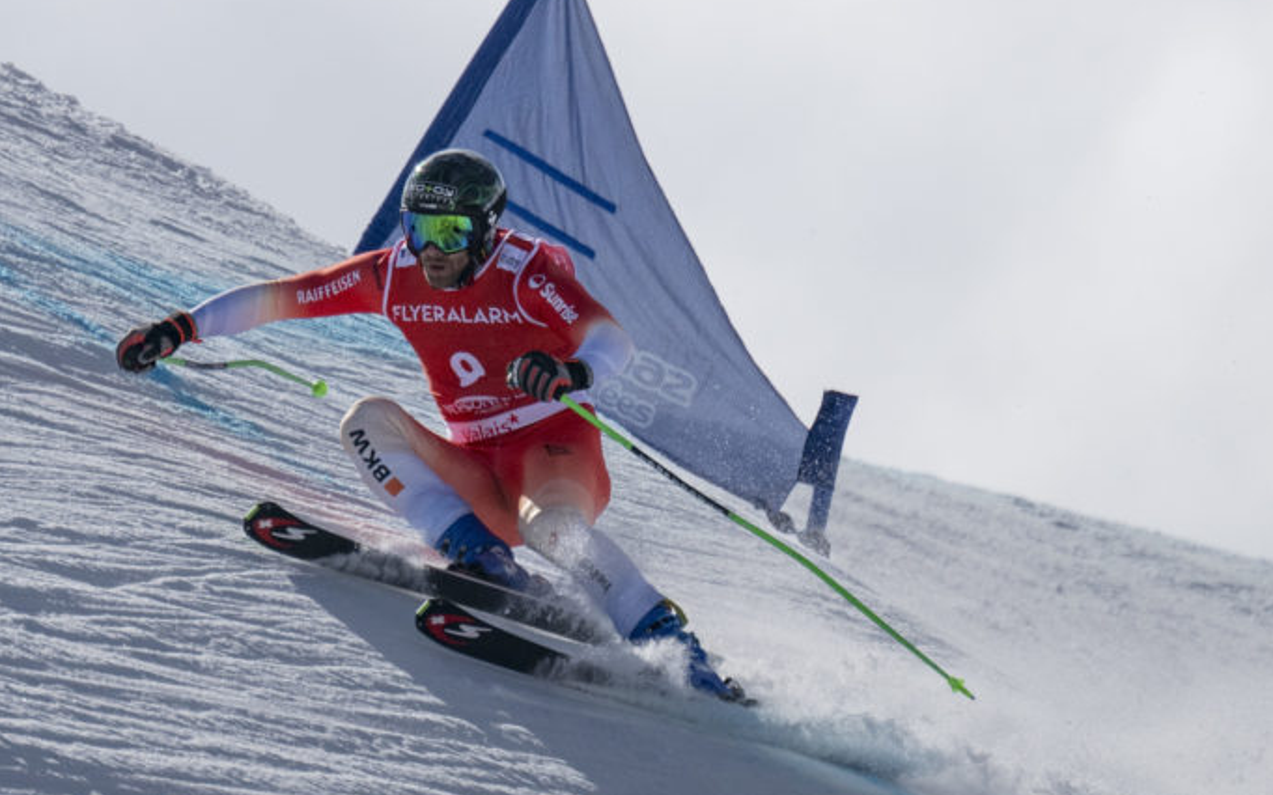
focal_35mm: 459
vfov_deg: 2.9
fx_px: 15922
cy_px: 465
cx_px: 653
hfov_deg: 4.6
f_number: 5.6
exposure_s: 1/6400
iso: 400
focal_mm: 400
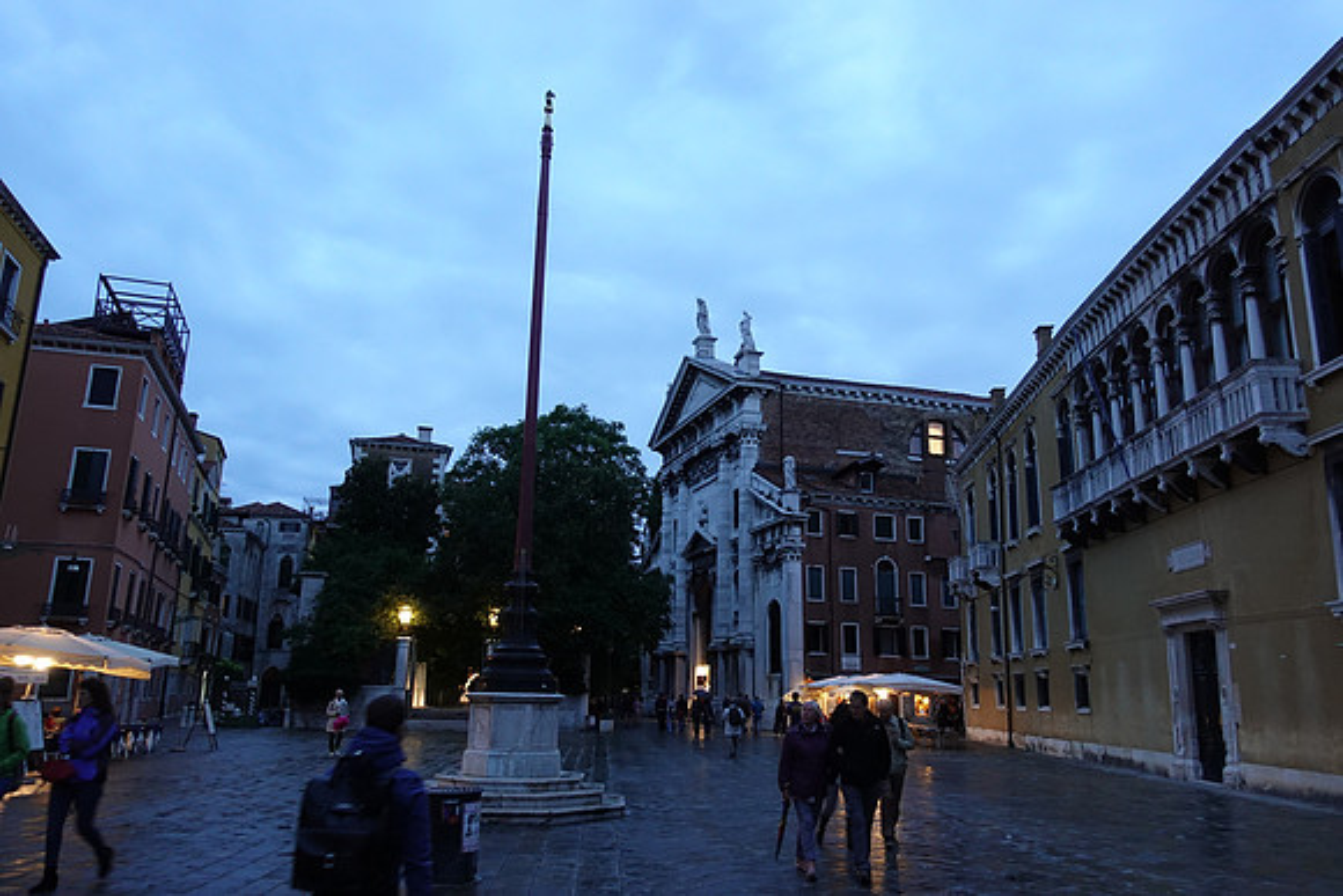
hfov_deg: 69.4
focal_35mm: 26
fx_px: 970
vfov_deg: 49.6
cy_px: 448
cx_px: 672
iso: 800
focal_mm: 9.61
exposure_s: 1/30
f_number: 2.2
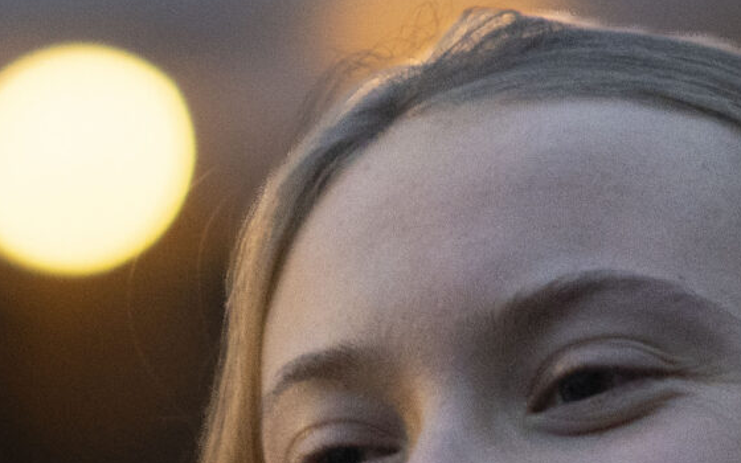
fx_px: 7997
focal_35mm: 396
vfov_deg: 3.3
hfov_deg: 5.3
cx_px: 632
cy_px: 1018
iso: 2000
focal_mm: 85
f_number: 1.4
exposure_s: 1/320
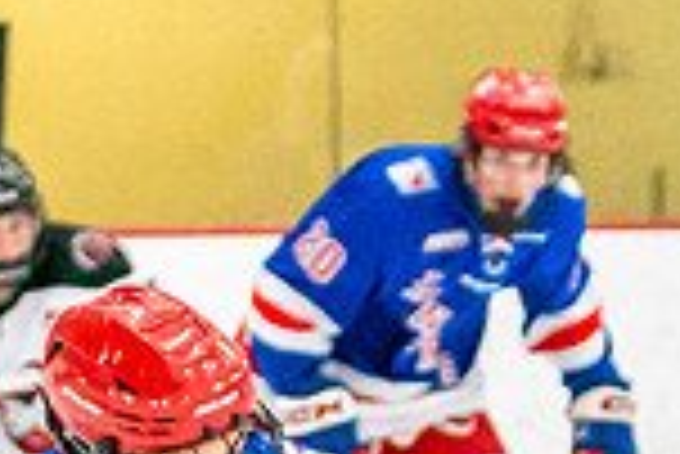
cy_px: 988
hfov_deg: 3.3
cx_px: 452
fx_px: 11854
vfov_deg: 2.2
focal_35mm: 627
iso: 3200
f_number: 2.8
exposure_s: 1/1250
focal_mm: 80
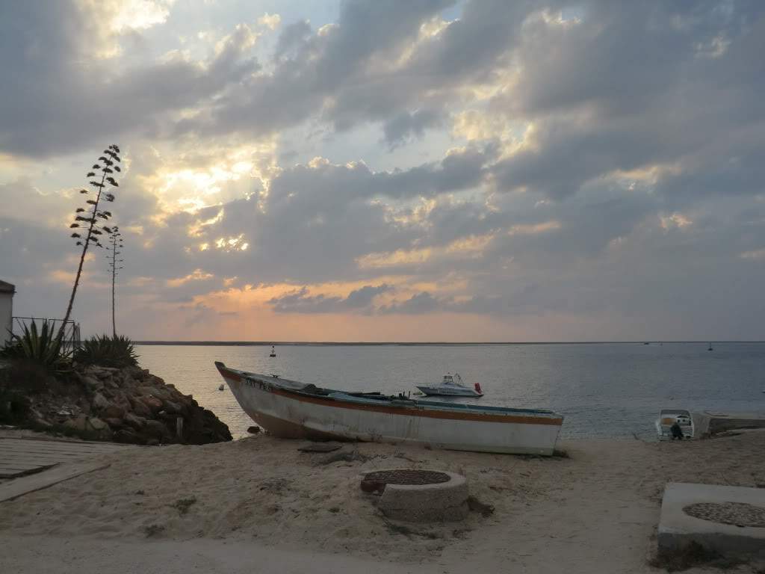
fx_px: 751
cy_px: 287
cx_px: 382
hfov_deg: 54.0
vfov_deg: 41.8
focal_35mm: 34
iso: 64
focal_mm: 6.1
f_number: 8.4
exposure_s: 1/100
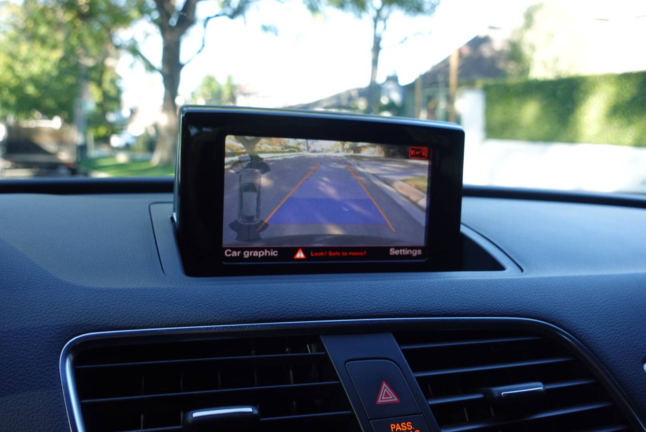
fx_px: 611
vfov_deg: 38.9
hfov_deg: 55.8
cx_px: 323
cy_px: 216
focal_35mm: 34
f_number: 3.5
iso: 125
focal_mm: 12.93
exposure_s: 1/80
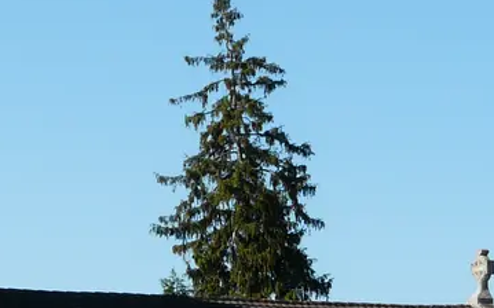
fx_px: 2597
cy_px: 150
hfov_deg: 10.6
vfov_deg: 6.8
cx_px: -133
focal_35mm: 193
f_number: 5.6
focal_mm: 8.3
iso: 100
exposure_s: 1/400
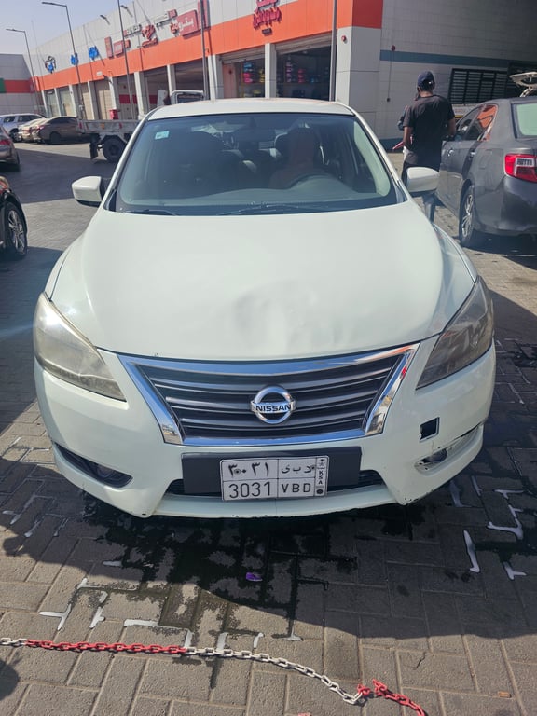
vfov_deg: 73.9
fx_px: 476
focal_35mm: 23
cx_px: 268
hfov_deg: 58.9
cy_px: 358
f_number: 1.7
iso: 10
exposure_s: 1/1105
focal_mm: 6.3
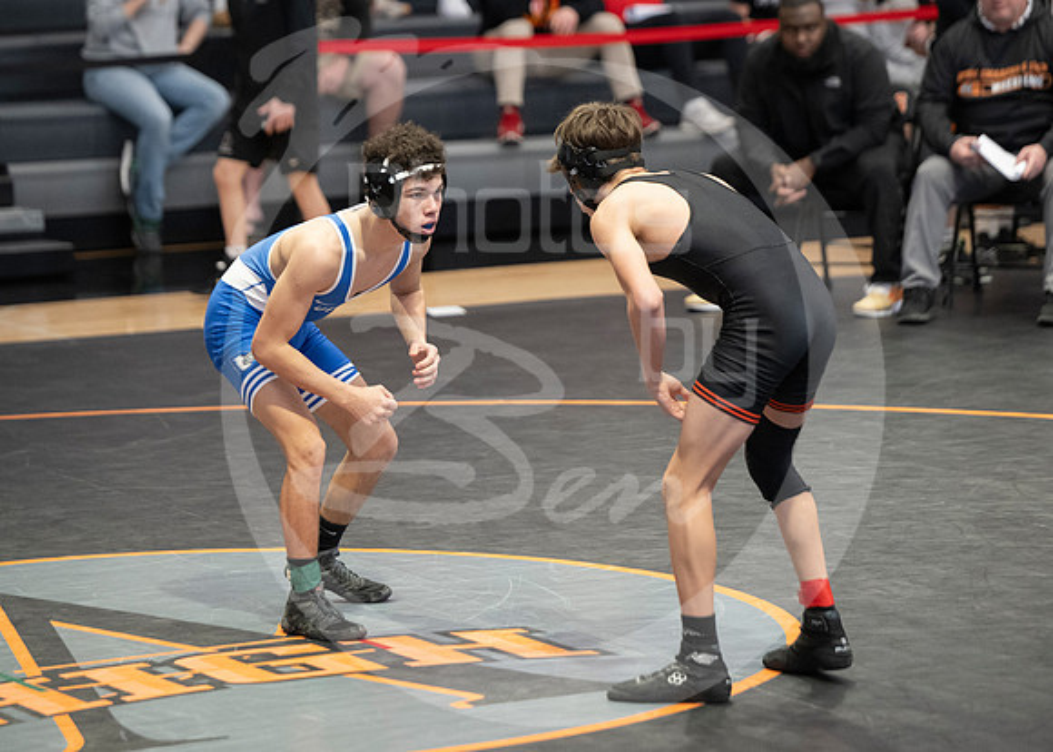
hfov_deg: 11.8
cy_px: 316
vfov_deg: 8.4
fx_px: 5111
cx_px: 514
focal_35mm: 171
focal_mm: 130
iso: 3200
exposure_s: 1/1000
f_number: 2.8
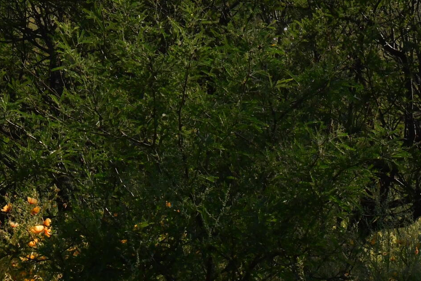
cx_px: 123
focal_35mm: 261
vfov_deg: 5.2
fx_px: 3051
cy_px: -157
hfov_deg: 7.9
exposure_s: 1/1600
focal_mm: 55
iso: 800
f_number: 14
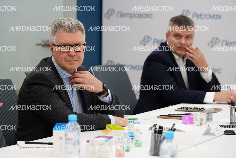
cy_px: 79
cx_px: 118
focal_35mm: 127
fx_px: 833
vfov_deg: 10.8
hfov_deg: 16.1
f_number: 5.6
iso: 640
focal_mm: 127
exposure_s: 1/60
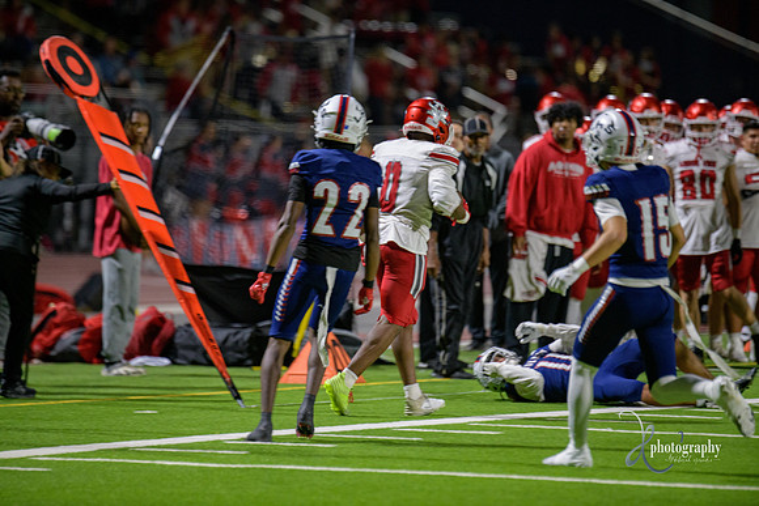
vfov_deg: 4.6
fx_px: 6326
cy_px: 253
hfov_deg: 6.9
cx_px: 380
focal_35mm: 300
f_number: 2.8
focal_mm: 300
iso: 2000
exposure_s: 1/250
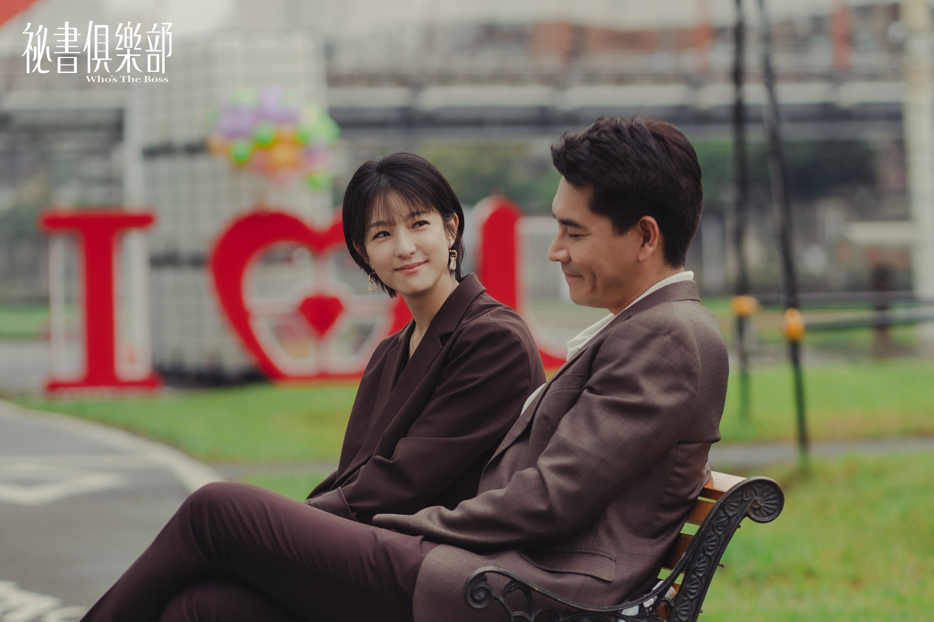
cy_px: 311
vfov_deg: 10.8
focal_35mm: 127
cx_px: 467
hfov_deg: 16.1
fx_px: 3295
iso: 160
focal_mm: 85
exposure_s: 1/800
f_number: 2.2
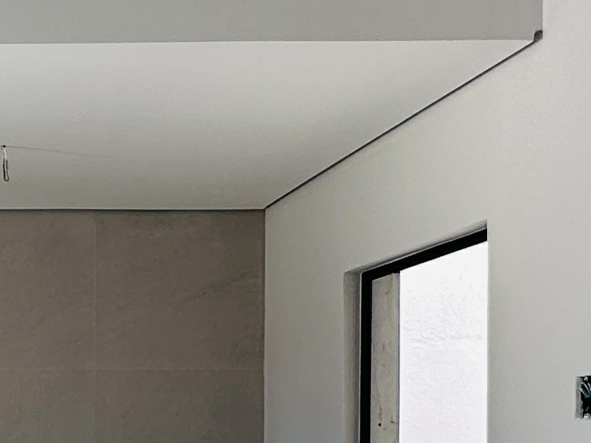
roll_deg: -0.3
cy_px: 491
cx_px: -157
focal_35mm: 68
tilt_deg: -1.0
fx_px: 1161
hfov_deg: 25.1
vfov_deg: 20.6
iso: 40
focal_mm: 2.22
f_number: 2.2
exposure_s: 1/99
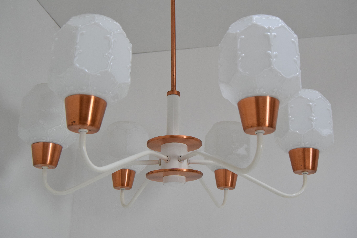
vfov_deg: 34.3
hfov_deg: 49.5
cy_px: 119
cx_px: 178
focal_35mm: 39
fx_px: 387
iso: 1600
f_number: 5.6
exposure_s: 1/125
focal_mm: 26
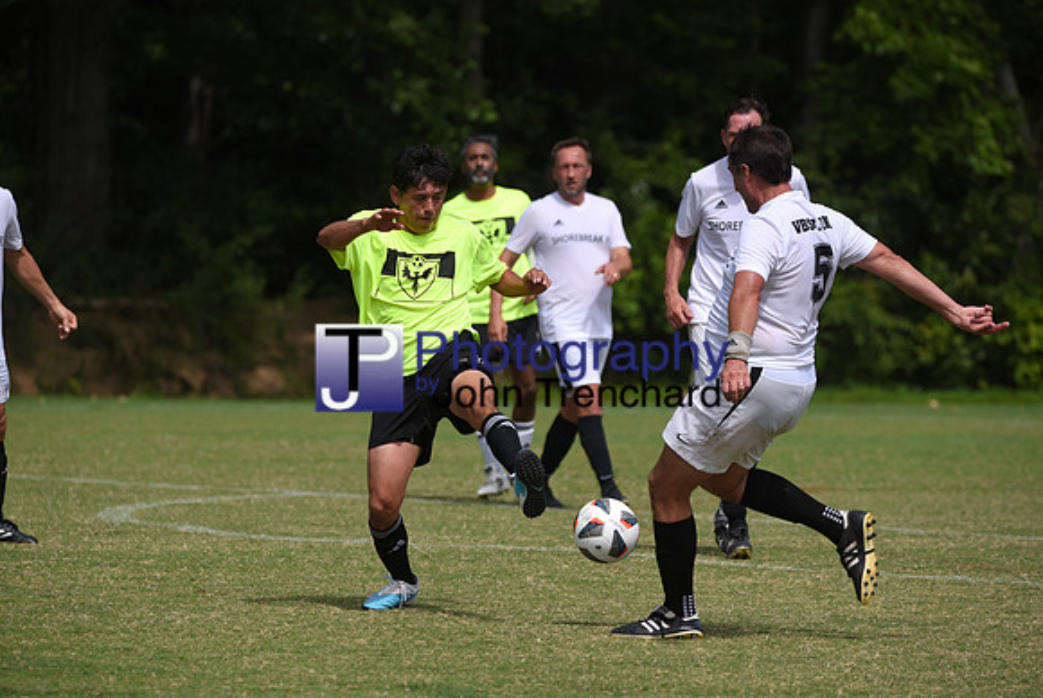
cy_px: 349
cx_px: 522
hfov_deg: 7.3
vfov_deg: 4.9
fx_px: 8120
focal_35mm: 280
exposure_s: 1/2500
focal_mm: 280
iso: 250
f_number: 5.6
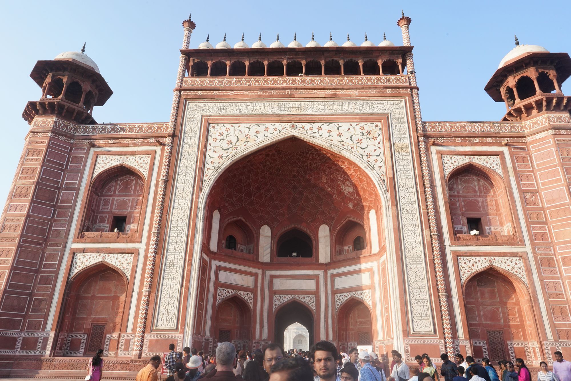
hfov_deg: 73.7
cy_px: 190
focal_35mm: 24
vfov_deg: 53.1
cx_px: 286
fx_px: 381
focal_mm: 24
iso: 800
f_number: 22
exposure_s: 1/100
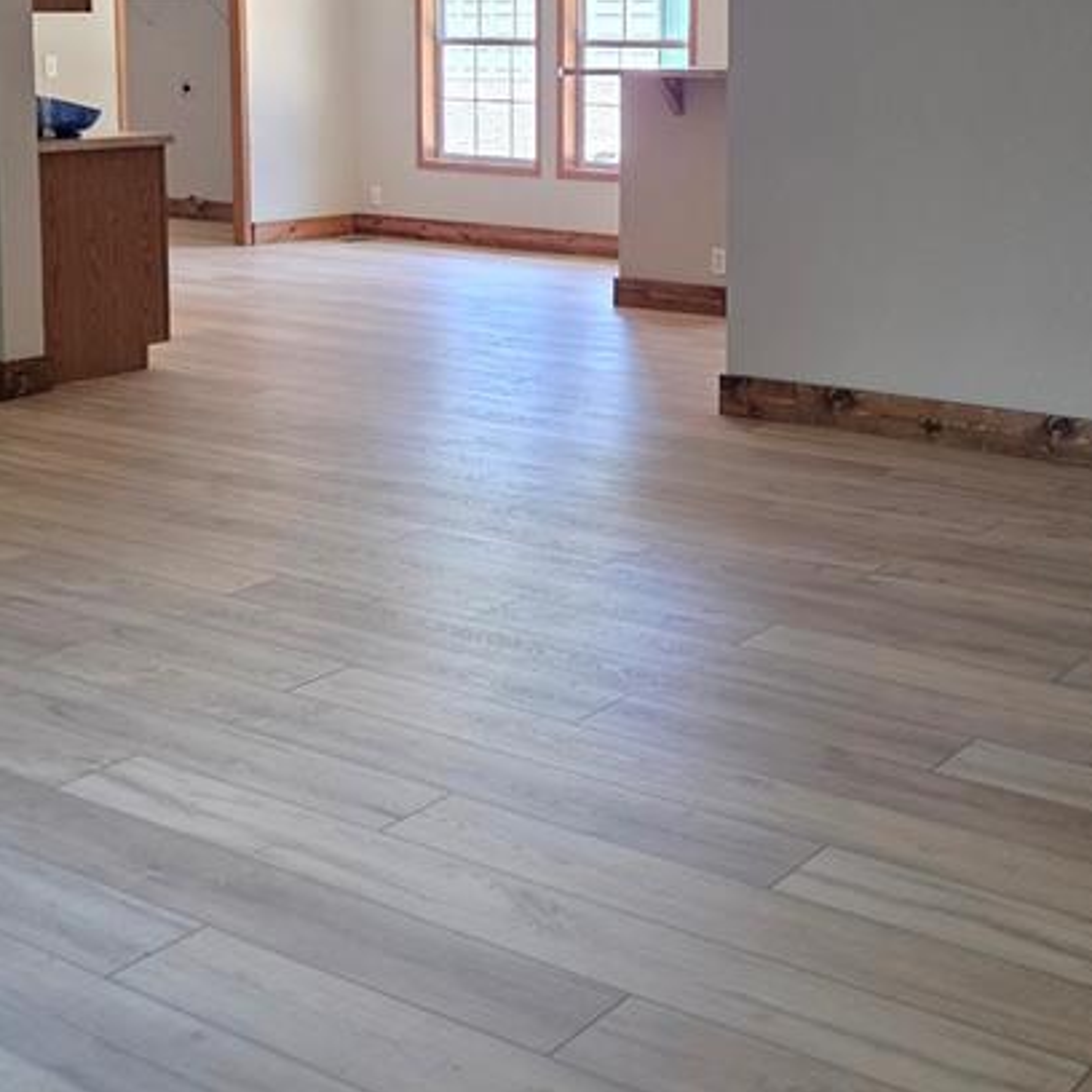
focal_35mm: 51
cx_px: 704
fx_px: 1820
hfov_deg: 33.2
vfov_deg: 32.6
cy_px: 244
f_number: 1.8
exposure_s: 1/120
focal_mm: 5.4
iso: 160
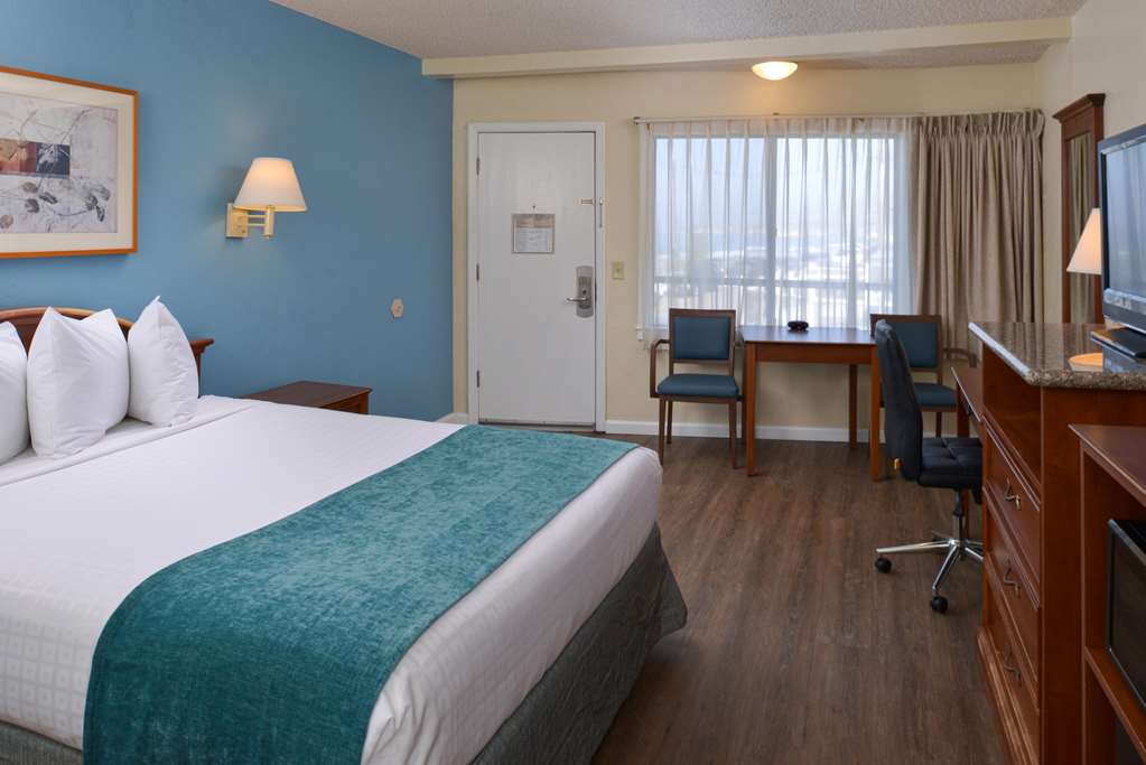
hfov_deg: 73.7
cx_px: 573
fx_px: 764
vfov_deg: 53.2
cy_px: 382
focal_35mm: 24
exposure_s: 1/50
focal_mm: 24
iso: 640
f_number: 16
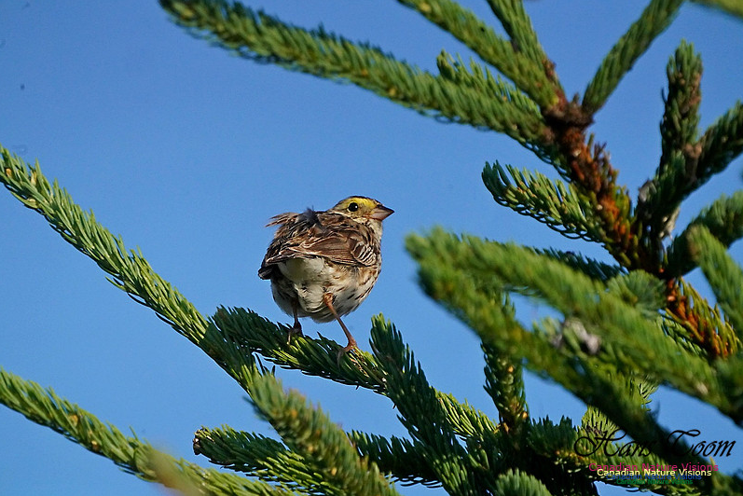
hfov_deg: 1.8
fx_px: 23412
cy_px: 248
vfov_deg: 1.2
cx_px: 371
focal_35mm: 1134
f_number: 13
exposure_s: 1/6400
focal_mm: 1130
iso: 6400
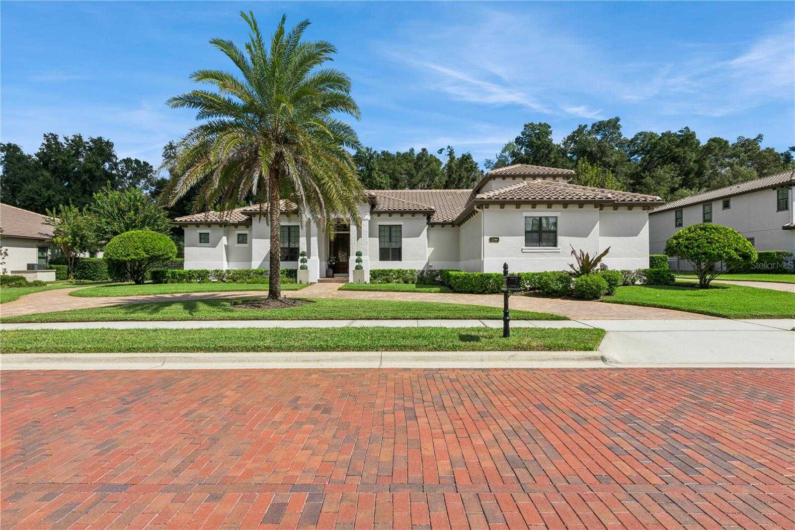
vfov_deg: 67.4
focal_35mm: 18
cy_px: 265
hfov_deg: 90.0
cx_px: 398
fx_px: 397
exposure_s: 1/100
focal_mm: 18
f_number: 20
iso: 160
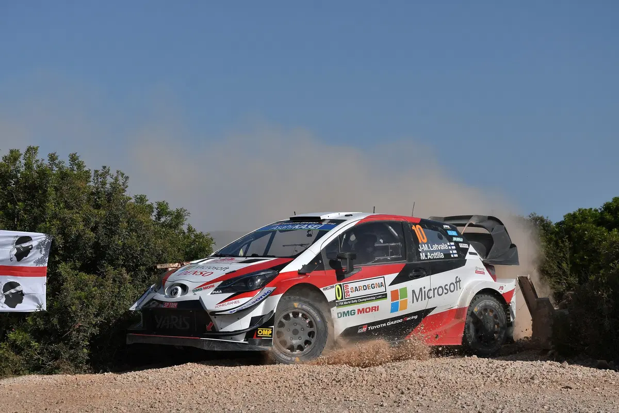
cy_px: 206
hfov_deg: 27.0
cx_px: 310
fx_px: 1289
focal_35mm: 75
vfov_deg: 18.2
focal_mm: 50
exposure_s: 1/1000
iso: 100
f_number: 9
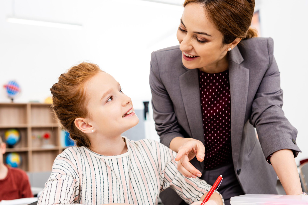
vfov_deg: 29.9
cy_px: 111
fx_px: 385
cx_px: 136
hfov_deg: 43.5
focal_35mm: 45
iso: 100
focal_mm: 35
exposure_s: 1/200
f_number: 3.2
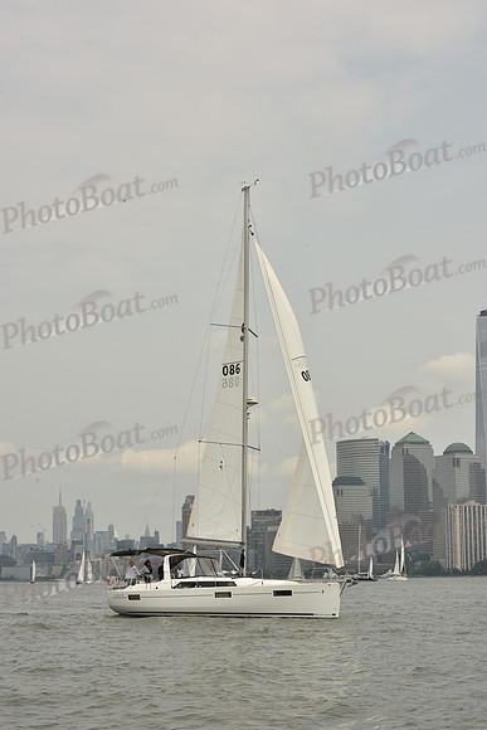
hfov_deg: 19.5
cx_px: 244
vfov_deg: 28.8
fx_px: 1419
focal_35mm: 70
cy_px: 365
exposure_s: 1/640
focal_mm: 70
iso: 250
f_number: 11
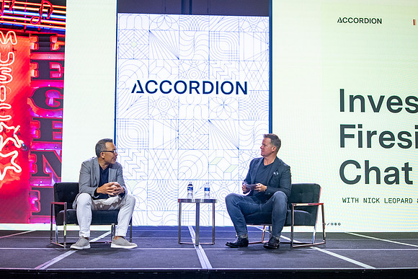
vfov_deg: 24.6
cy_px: 140
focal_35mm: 55
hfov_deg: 36.2
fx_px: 639
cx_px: 209
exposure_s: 1/125
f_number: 2.8
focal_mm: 55
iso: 800
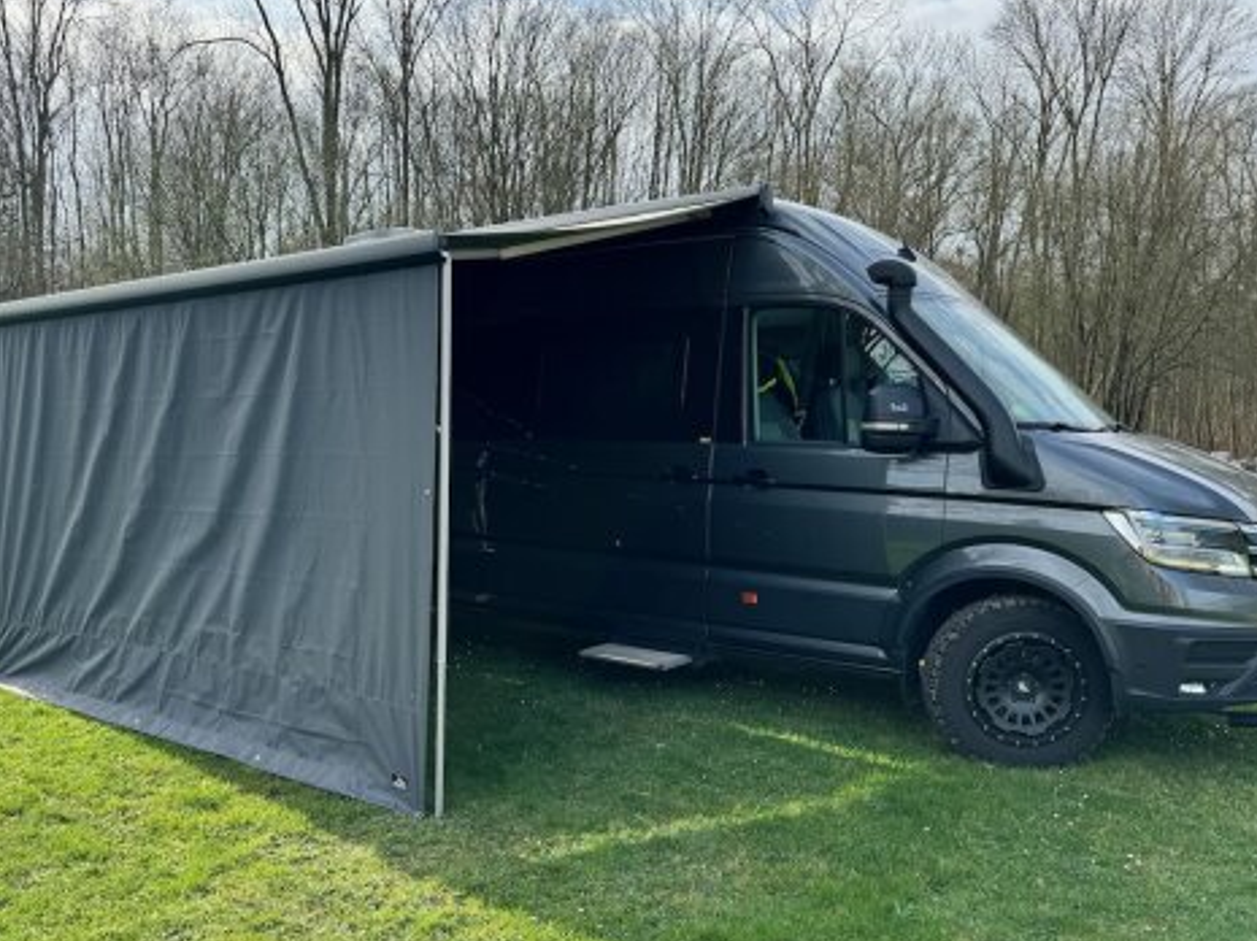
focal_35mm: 31
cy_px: 530
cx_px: 530
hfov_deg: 58.1
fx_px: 1125
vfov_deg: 45.3
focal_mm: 6.86
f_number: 1.78
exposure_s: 1/1026
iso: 80
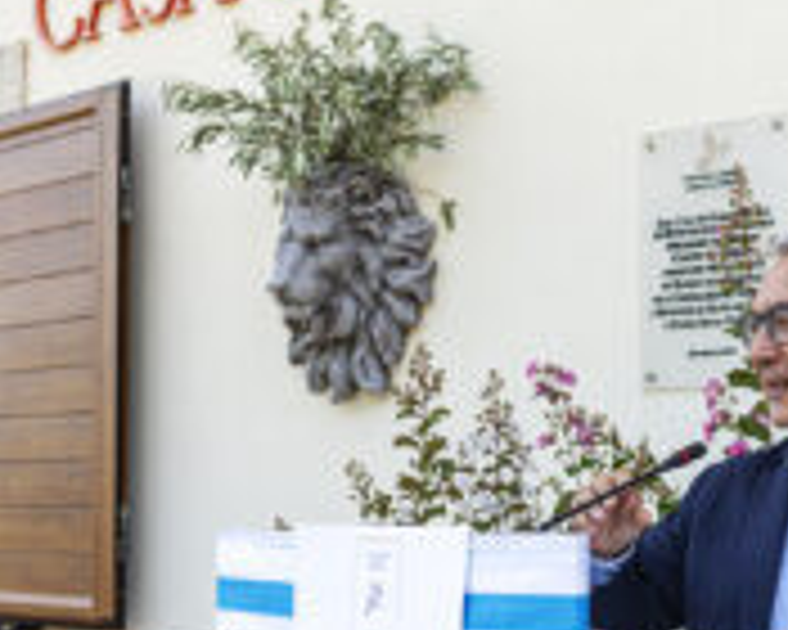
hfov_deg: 23.4
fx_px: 1842
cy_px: 423
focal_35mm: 79
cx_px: 725
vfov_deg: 19.4
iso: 200
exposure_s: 1/250
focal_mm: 35
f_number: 4
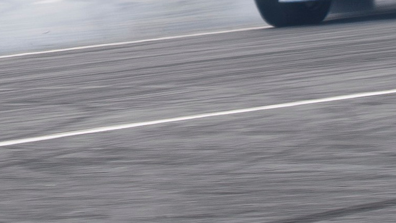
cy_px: -81
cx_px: -173
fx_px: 13662
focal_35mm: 1301
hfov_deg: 1.7
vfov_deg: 0.9
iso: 100
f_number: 10
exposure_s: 1/125
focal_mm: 160
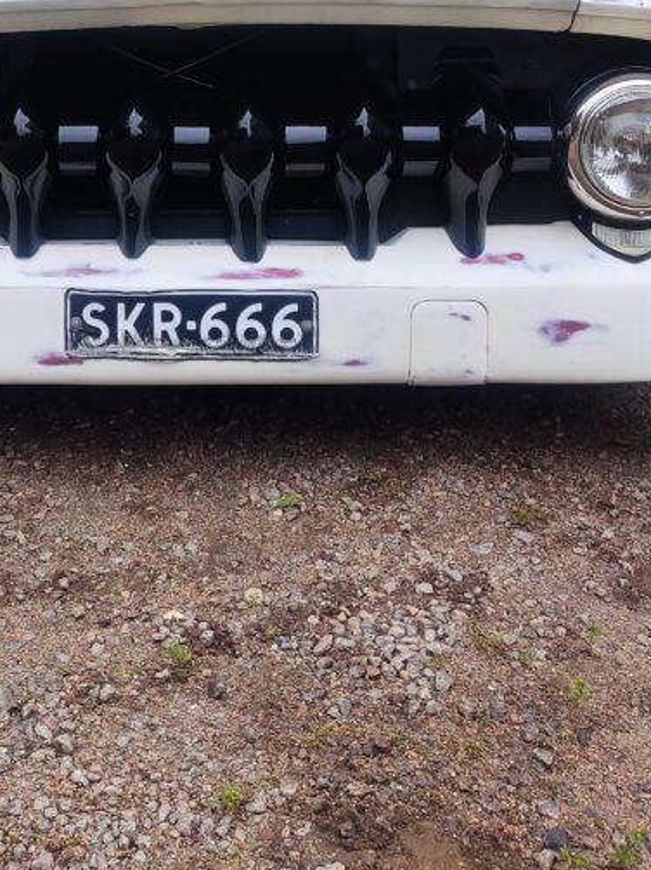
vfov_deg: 34.0
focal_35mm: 51
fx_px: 1280
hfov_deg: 28.2
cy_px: -10
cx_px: 168
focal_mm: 4.71
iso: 50
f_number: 1.79
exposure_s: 1/493
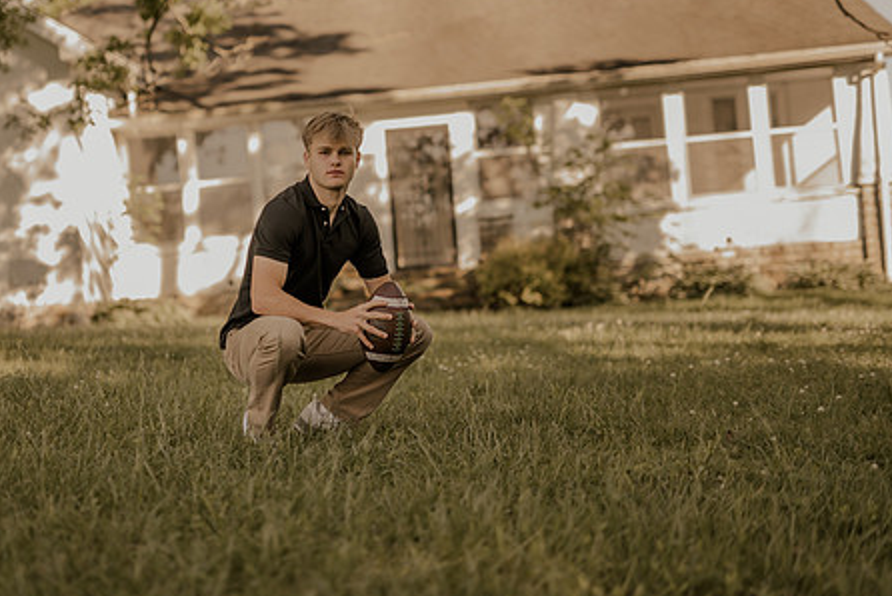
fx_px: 1612
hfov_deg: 30.8
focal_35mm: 65
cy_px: 229
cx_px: 338
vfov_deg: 20.9
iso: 100
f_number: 1.8
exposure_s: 1/800
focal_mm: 50
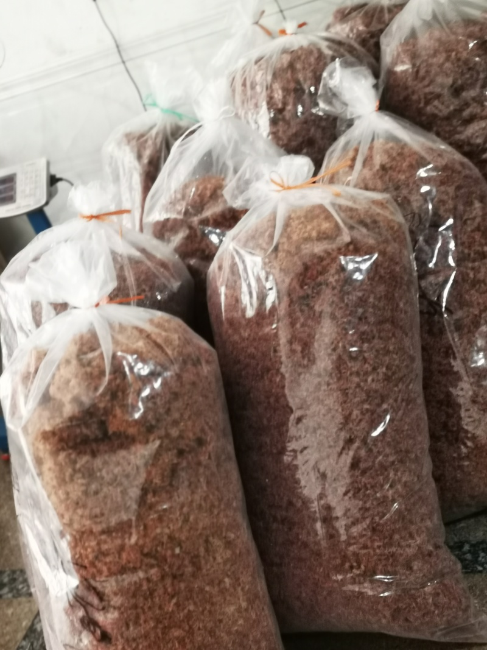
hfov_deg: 27.0
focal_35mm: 54
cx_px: 244
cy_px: 325
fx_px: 1013
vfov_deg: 35.5
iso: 250
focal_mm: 5.56
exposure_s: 1/50
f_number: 4
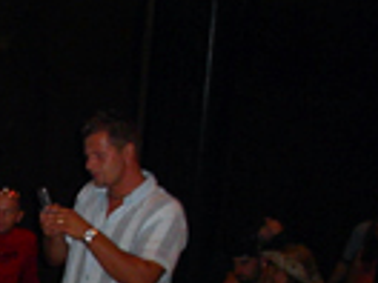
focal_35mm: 116
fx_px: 1267
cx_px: -173
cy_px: 414
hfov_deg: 15.7
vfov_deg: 12.2
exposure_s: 1/30
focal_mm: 7.8
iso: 200
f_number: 2.8
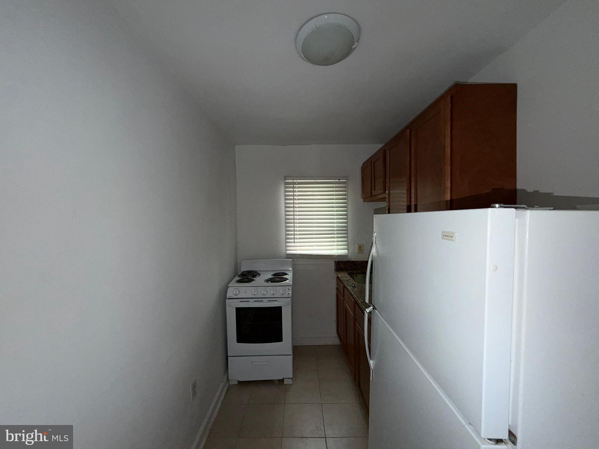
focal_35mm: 14
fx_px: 242
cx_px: 300
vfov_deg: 85.7
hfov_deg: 102.1
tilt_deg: -1.7
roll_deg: +0.8
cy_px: 224
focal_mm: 2.22
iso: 100
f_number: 2.2
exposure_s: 1/60
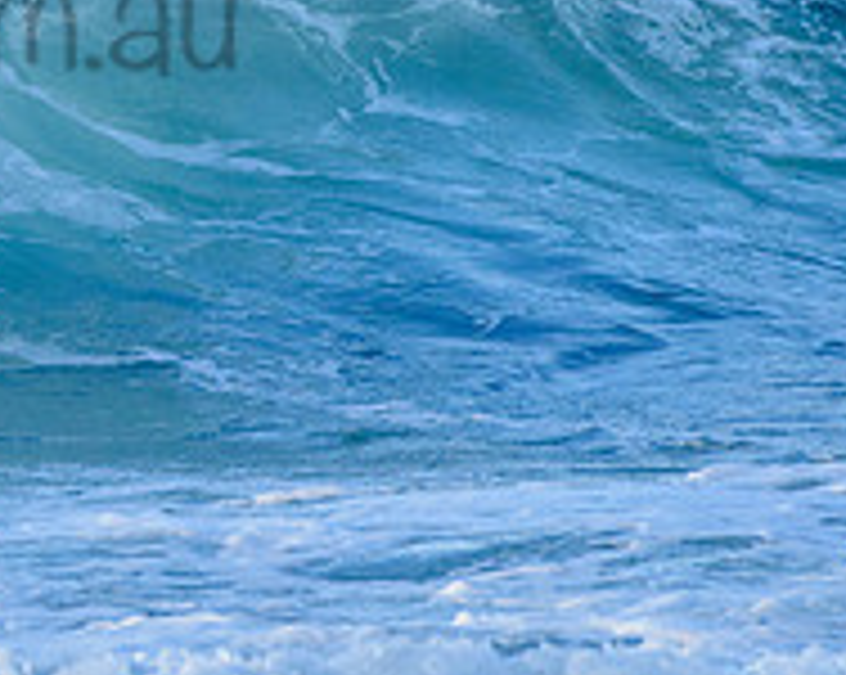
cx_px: -533
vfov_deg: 0.9
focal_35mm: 1777
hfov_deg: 1.1
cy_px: 7
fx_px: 44447
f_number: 5.6
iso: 450
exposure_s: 1/1250
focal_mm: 500
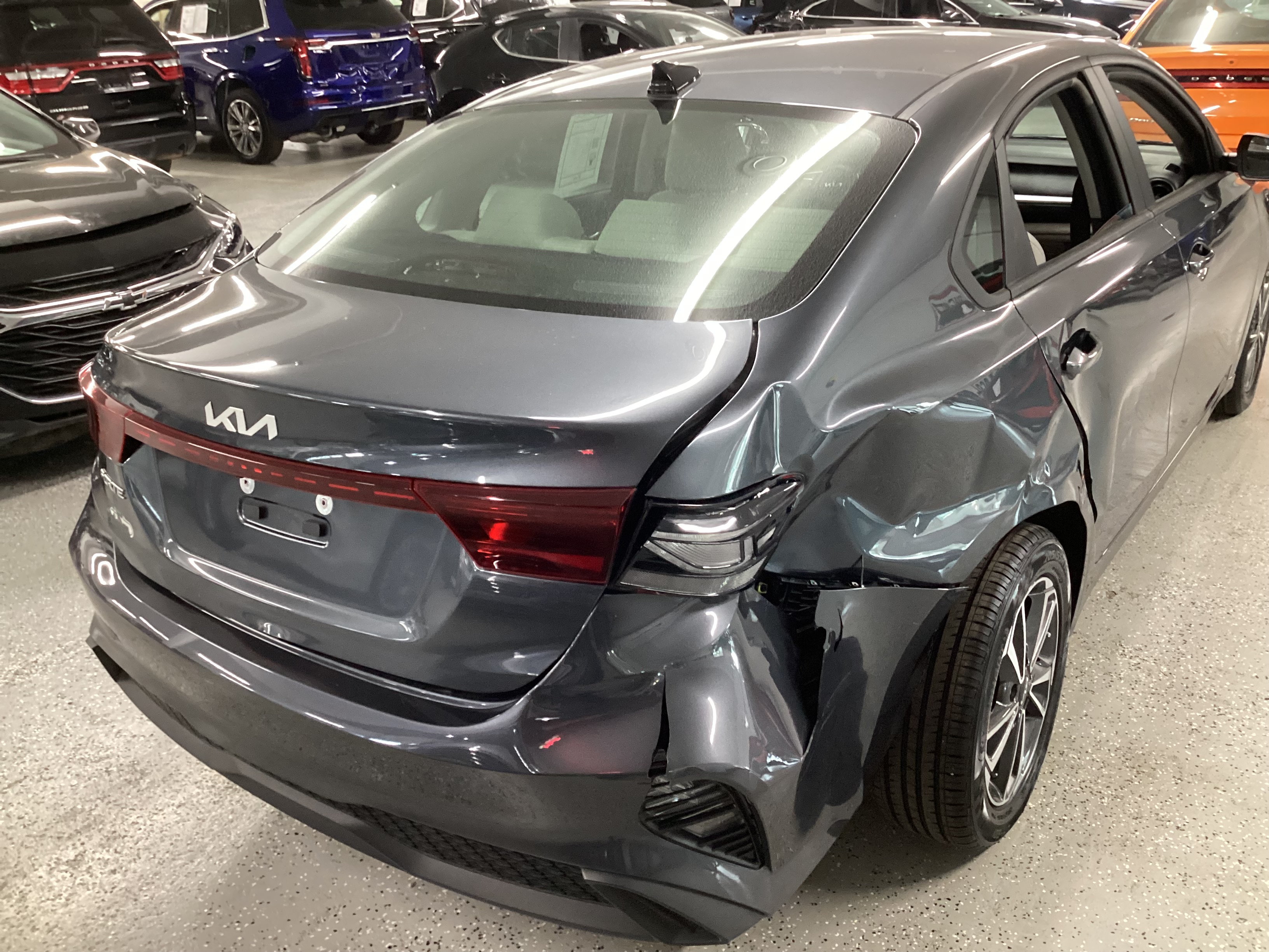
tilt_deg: -26.1
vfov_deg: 45.4
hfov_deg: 58.4
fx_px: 1136
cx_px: 634
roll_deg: +2.9
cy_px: 476
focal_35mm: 31
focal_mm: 3.3
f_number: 2.4
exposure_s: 1/33
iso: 320
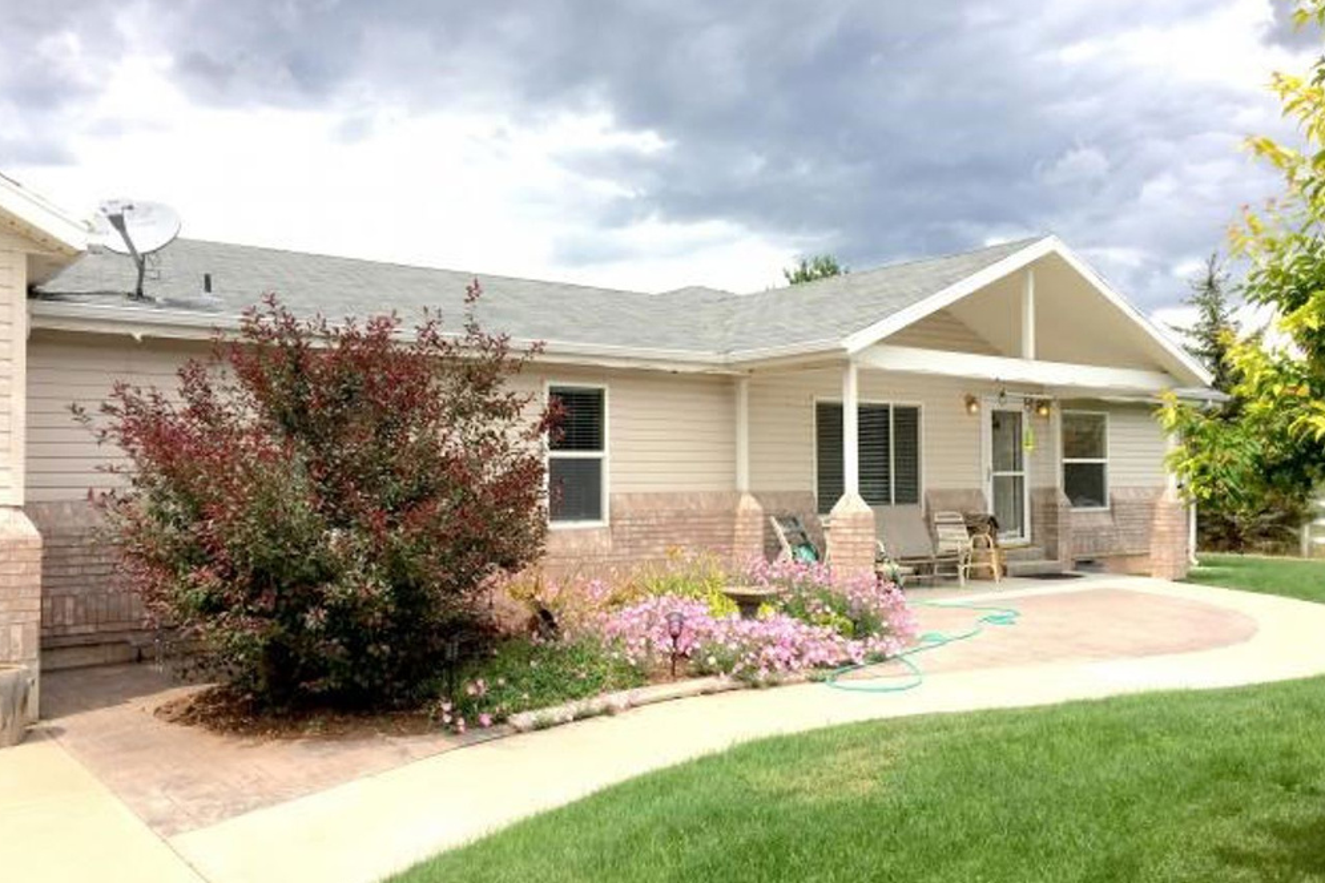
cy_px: 442
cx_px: 666
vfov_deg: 42.3
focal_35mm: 31
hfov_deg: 60.3
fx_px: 1141
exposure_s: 1/1883
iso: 32
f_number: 2.2
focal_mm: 4.15
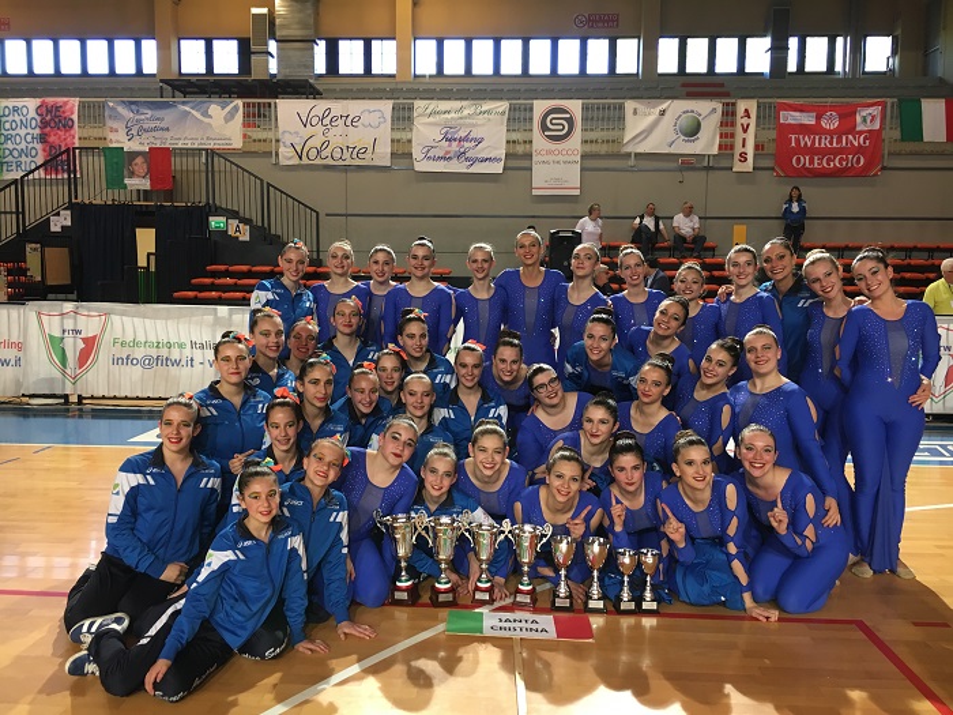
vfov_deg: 48.2
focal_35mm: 29
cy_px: 358
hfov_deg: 61.7
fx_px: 798
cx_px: 476
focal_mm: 4.15
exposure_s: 1/33
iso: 100
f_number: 2.2
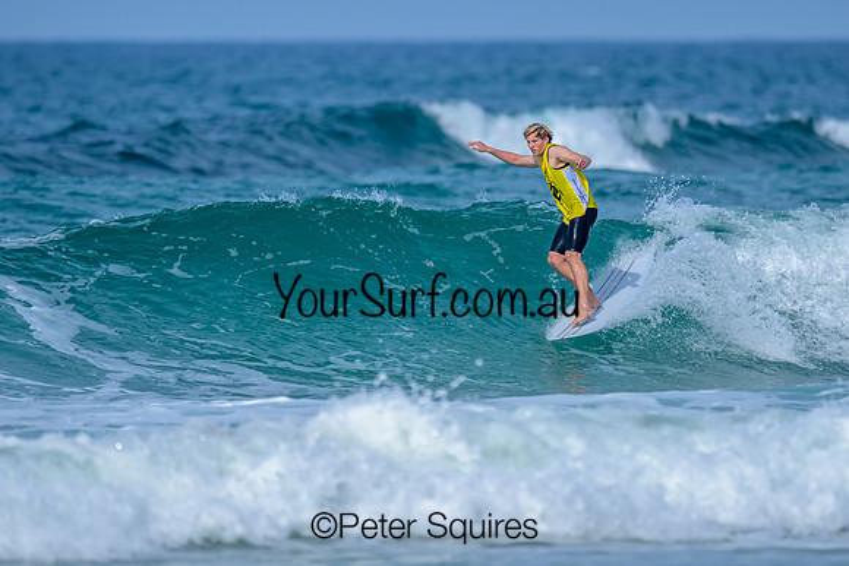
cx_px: 516
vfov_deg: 1.3
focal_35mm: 1100
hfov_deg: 1.9
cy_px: 251
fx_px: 25946
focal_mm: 800
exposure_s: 1/2000
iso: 200
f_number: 6.3
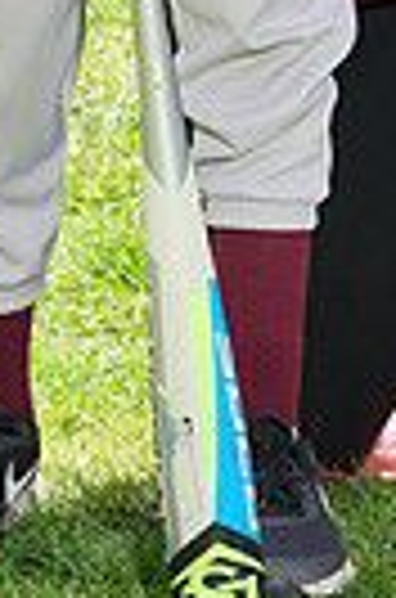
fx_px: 9420
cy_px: -229
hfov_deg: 2.4
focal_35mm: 568
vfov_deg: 3.6
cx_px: 297
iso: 200
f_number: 8
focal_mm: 130
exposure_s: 1/200
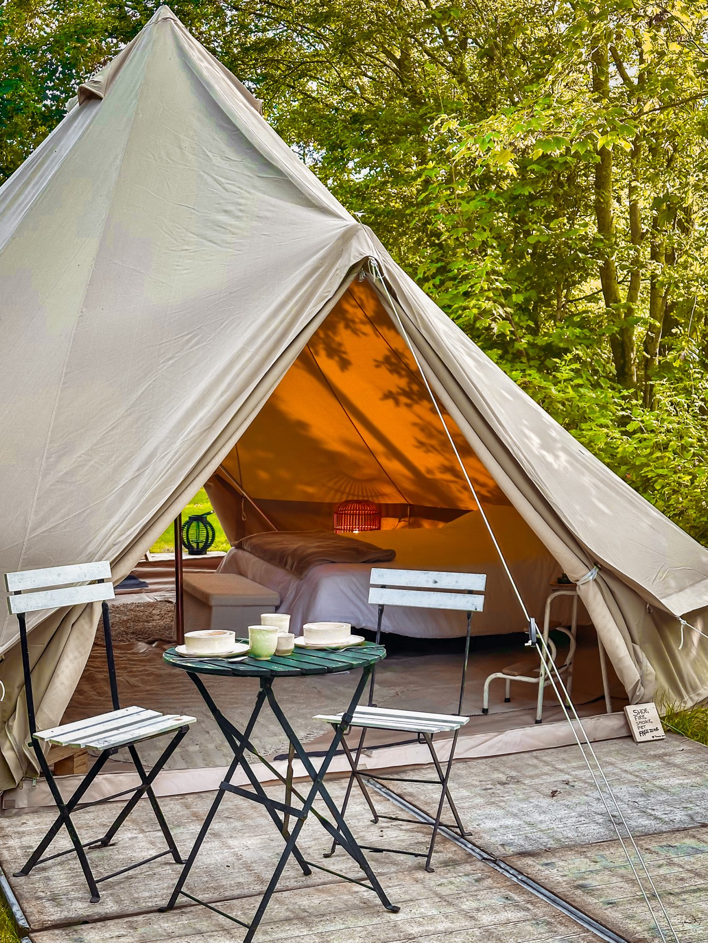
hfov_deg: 30.3
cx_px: 354
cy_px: 472
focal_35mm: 48
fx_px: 1309
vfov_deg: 39.7
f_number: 1.8
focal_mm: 6.86
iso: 64
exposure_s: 1/340
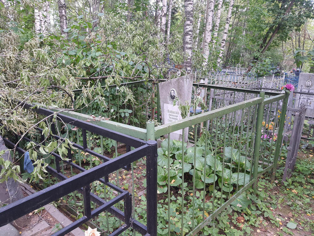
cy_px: 118
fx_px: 236
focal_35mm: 26
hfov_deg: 67.3
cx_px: 157
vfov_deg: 53.1
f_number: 1.7
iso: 100
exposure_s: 1/100
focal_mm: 4.32
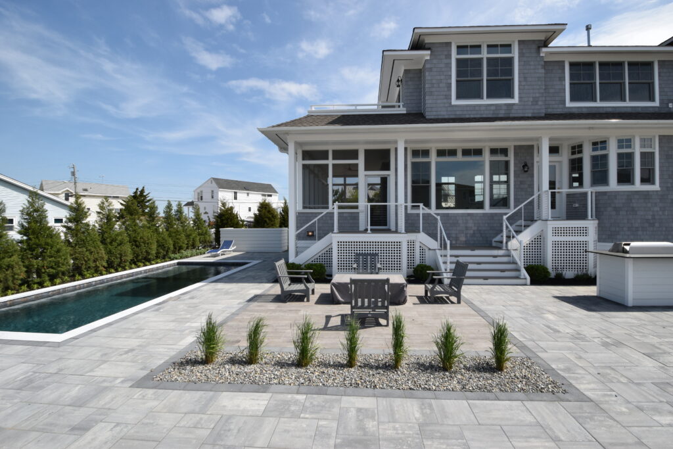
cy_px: 224
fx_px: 280
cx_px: 336
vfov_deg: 77.3
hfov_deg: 100.4
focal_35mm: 15
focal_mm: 10
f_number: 13
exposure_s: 1/640
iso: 640
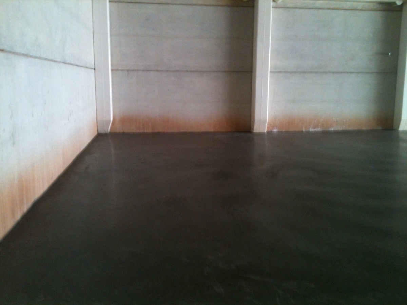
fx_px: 412
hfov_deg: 52.6
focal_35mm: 35
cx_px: 204
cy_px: 152
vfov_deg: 40.7
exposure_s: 1/15
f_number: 2.8
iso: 125
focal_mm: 3.85
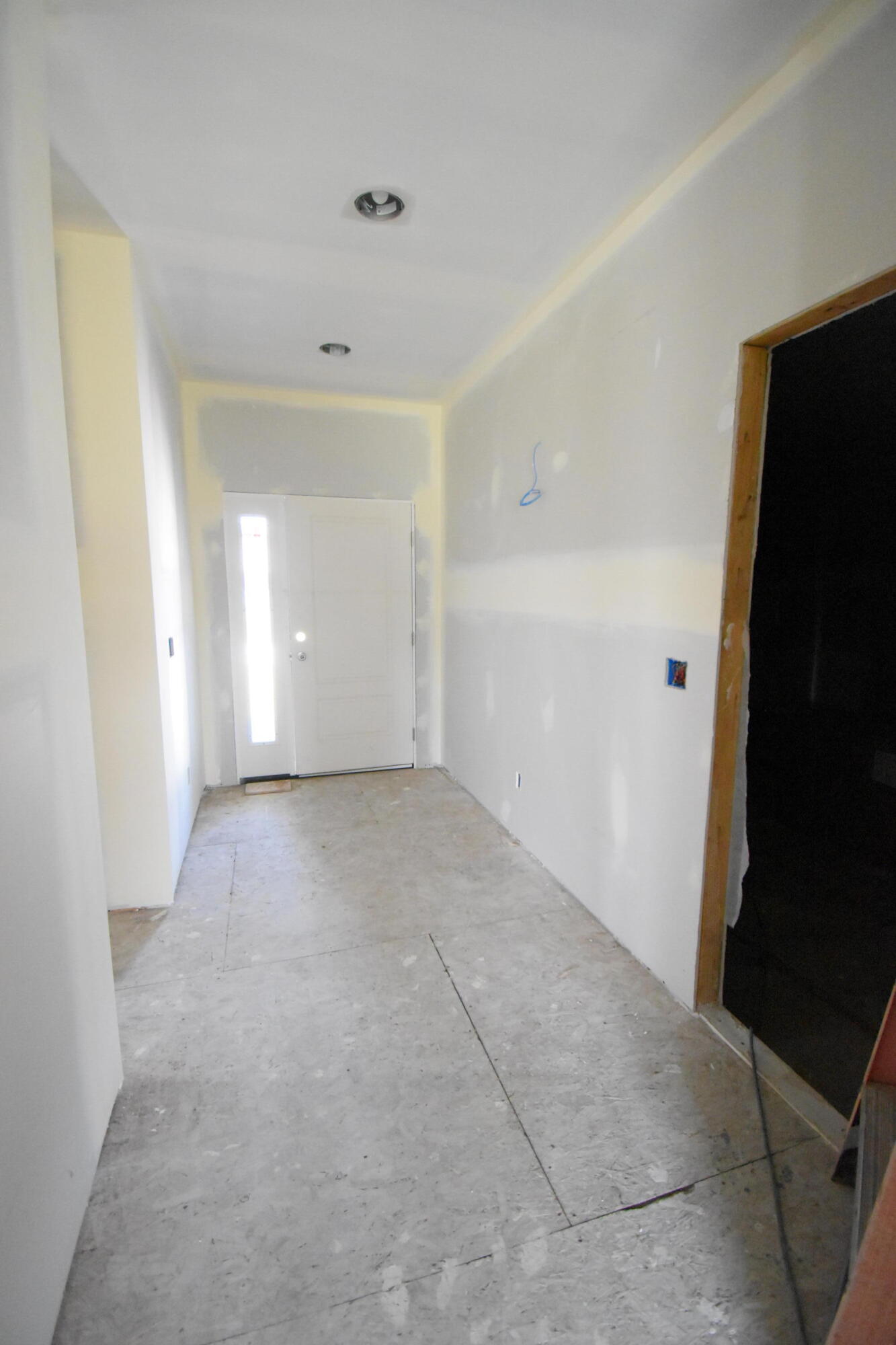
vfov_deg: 100.4
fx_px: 560
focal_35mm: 15
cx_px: 448
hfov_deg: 77.3
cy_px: 672
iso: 6400
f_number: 4.5
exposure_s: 1/125
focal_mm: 10
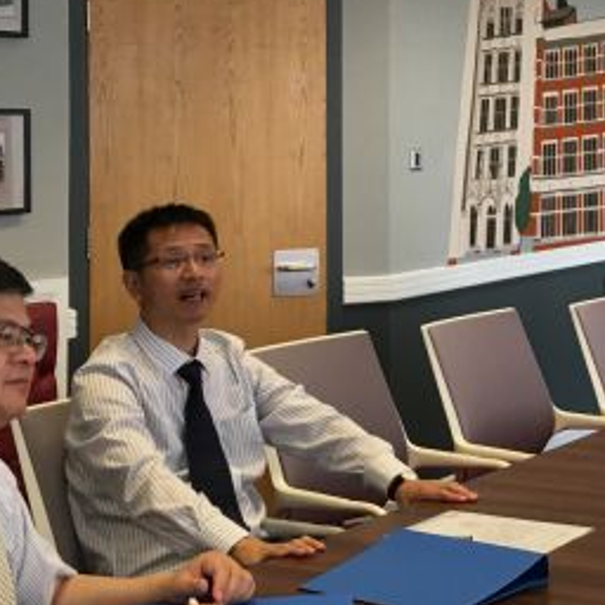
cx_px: 591
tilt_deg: +0.1
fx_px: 1582
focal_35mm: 80
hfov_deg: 21.0
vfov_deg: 21.5
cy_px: 147
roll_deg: +0.4
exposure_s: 1/33
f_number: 2.2
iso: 50
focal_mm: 4.15
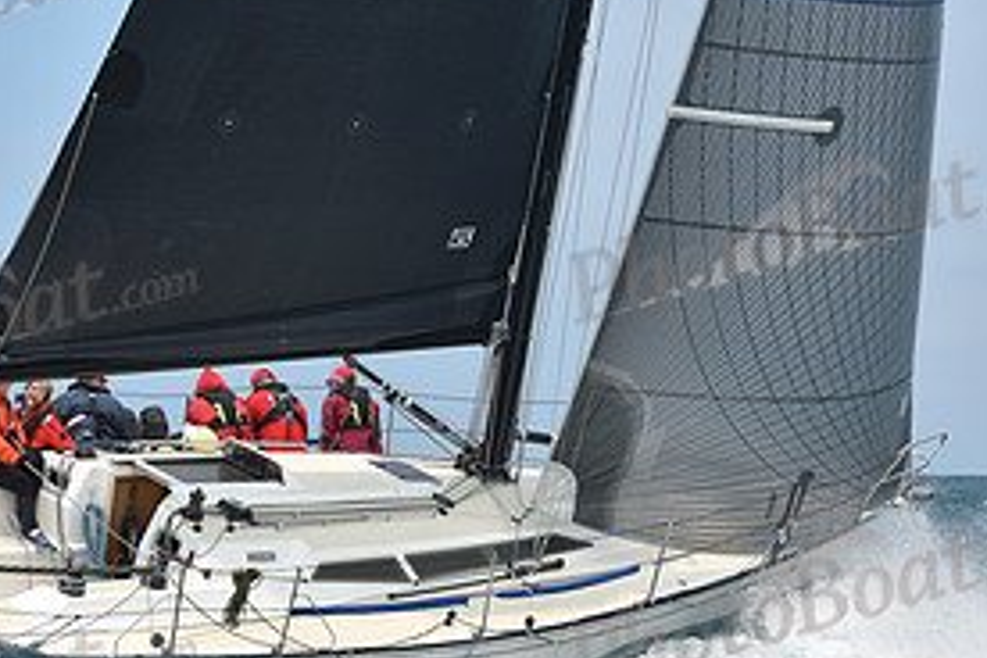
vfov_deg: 9.3
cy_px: 467
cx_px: 386
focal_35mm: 147
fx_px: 4030
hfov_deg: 14.0
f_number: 9
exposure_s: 1/800
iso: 250
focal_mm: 70
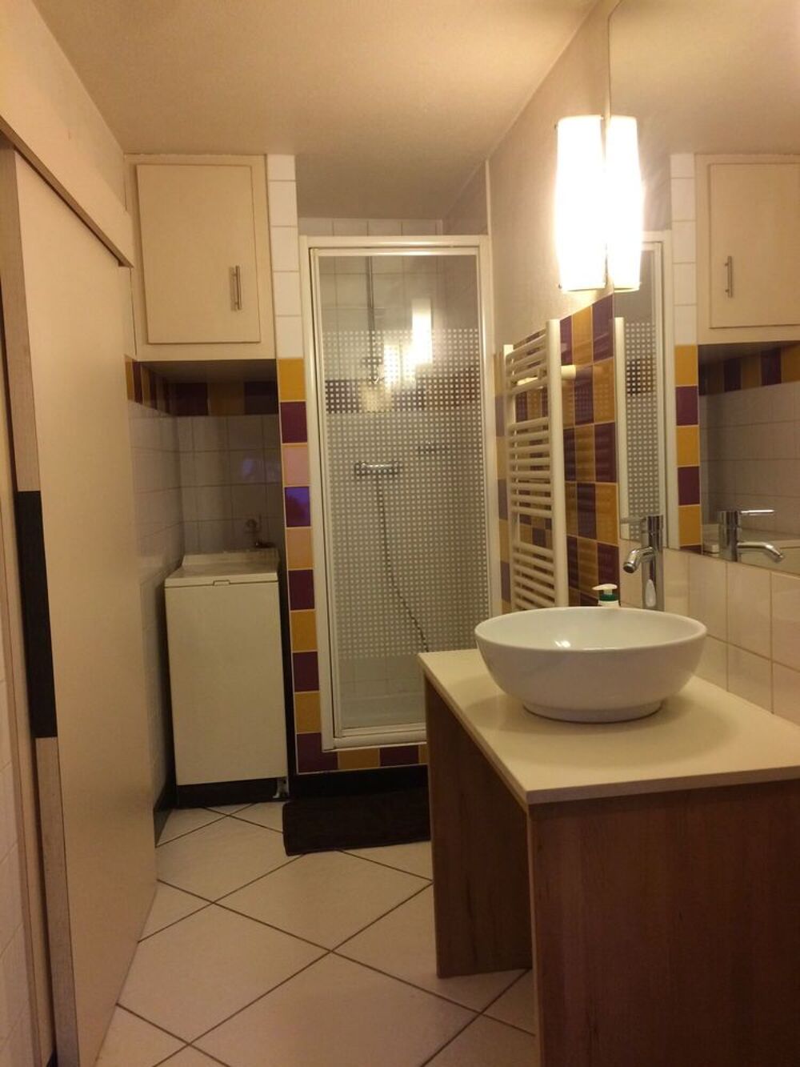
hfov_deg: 48.2
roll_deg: +3.7
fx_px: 893
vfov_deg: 61.7
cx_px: 400
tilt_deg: -4.9
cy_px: 534
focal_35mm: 29
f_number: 2.2
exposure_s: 1/33
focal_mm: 4.15
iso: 200
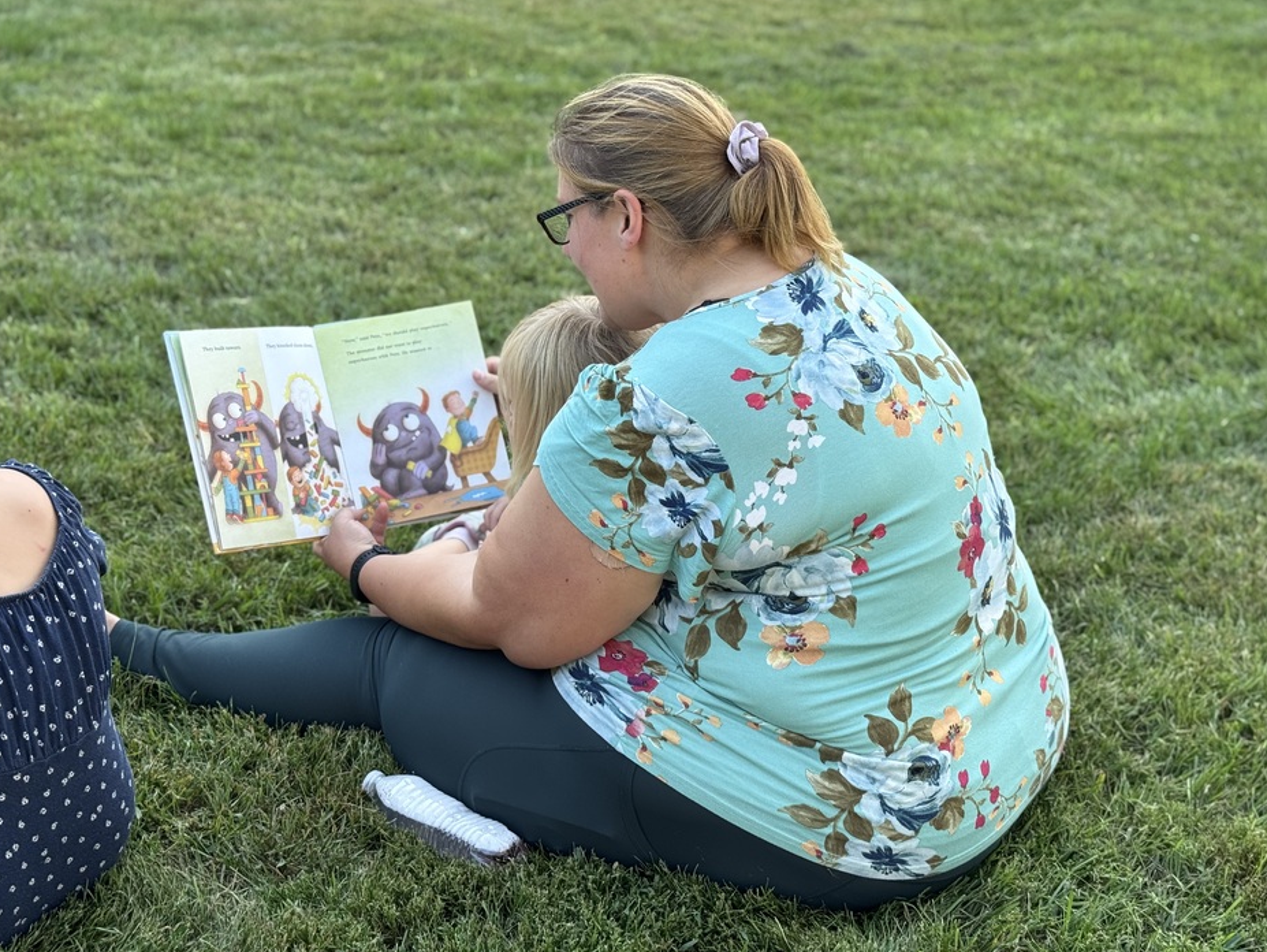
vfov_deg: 27.5
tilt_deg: -22.6
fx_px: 1941
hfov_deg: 36.1
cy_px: 490
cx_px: 575
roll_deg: -3.2
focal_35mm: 53
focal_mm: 6.76
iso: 64
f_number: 1.78
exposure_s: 1/379
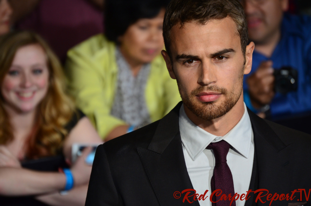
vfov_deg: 5.9
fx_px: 2004
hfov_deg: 8.9
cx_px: 156
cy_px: 103
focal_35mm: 232
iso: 640
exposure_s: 1/125
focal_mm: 155
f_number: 5.3
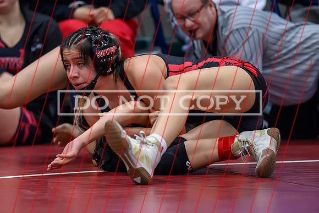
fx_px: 2415
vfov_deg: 5.0
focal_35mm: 272
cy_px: 115
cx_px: 109
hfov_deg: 7.6
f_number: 2.8
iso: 10000
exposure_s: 1/640
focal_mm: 200
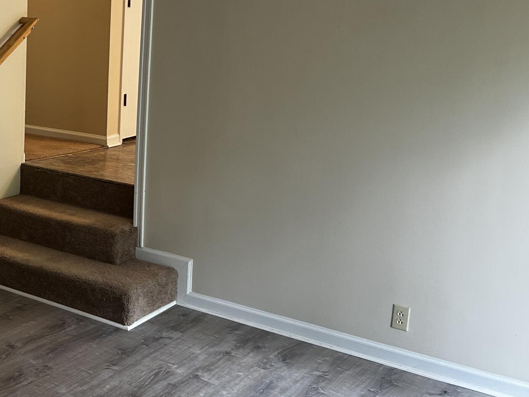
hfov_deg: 31.2
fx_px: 856
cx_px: -28
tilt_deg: -8.0
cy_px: 125
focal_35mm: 56
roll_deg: +0.1
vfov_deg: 25.9
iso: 100
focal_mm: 5.7
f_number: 1.5
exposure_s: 1/60
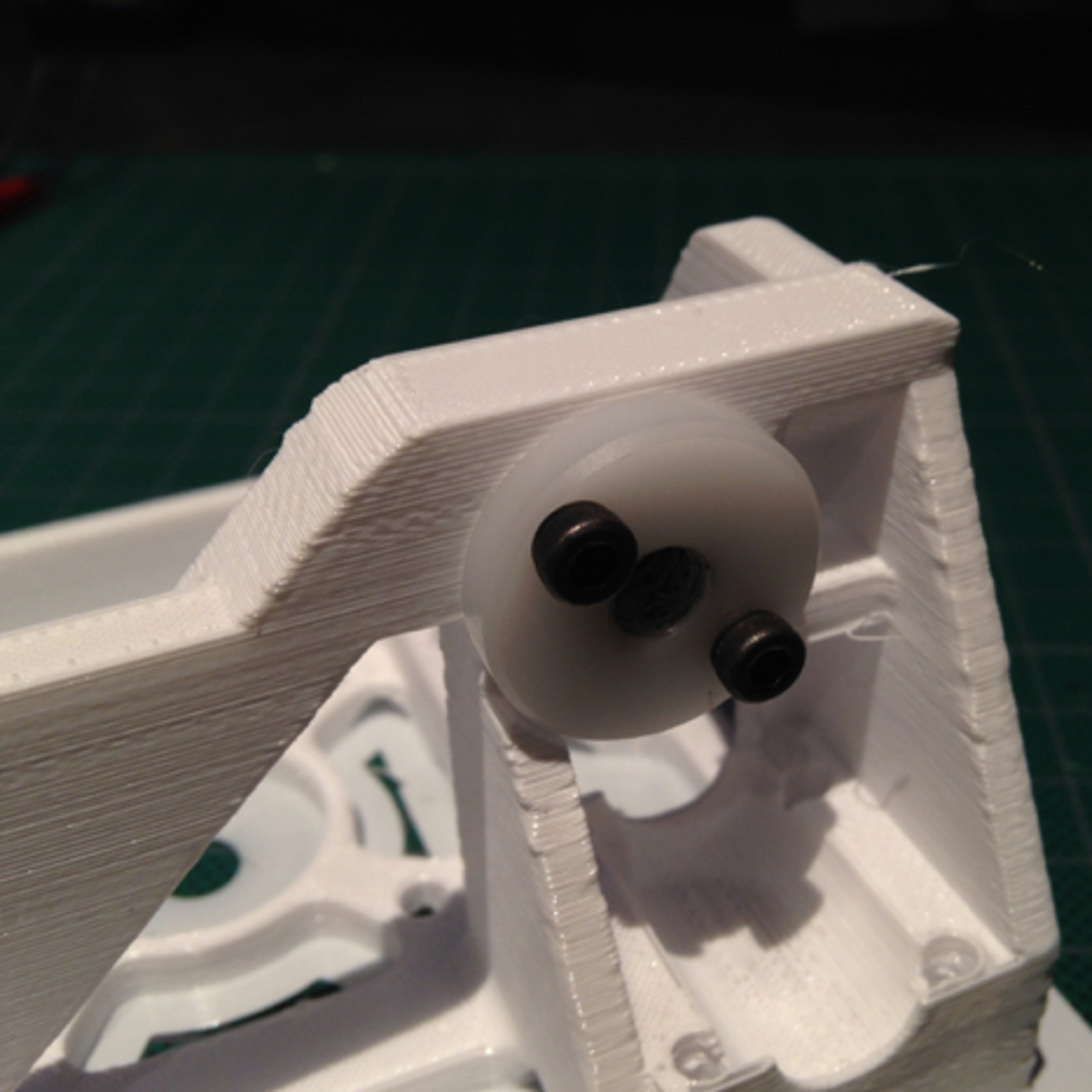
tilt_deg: -33.1
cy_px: 542
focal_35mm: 40
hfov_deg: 41.7
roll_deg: +1.3
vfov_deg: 41.9
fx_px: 1428
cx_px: 643
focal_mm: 4.12
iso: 50
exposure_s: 1/24
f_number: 2.4
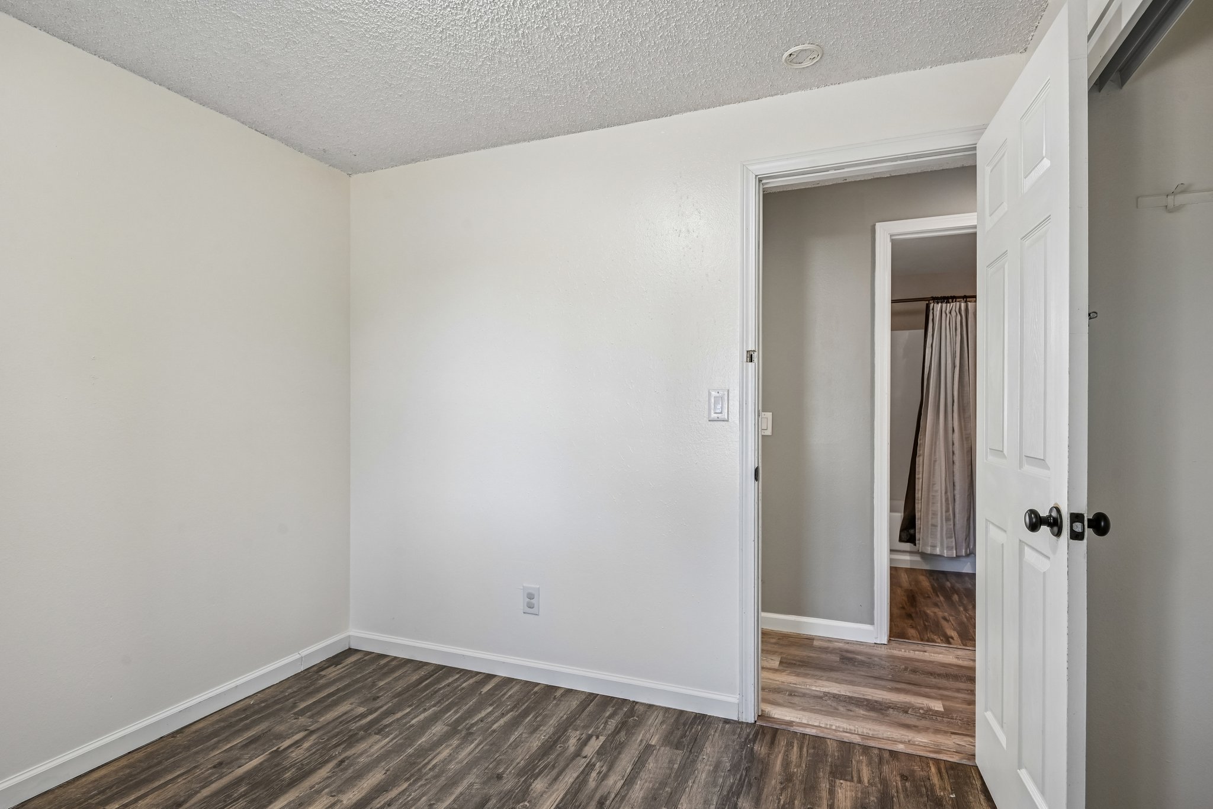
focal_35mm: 18
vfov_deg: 67.4
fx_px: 606
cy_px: 404
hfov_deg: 90.0
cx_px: 606
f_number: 8
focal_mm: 18
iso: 400
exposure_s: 1/20
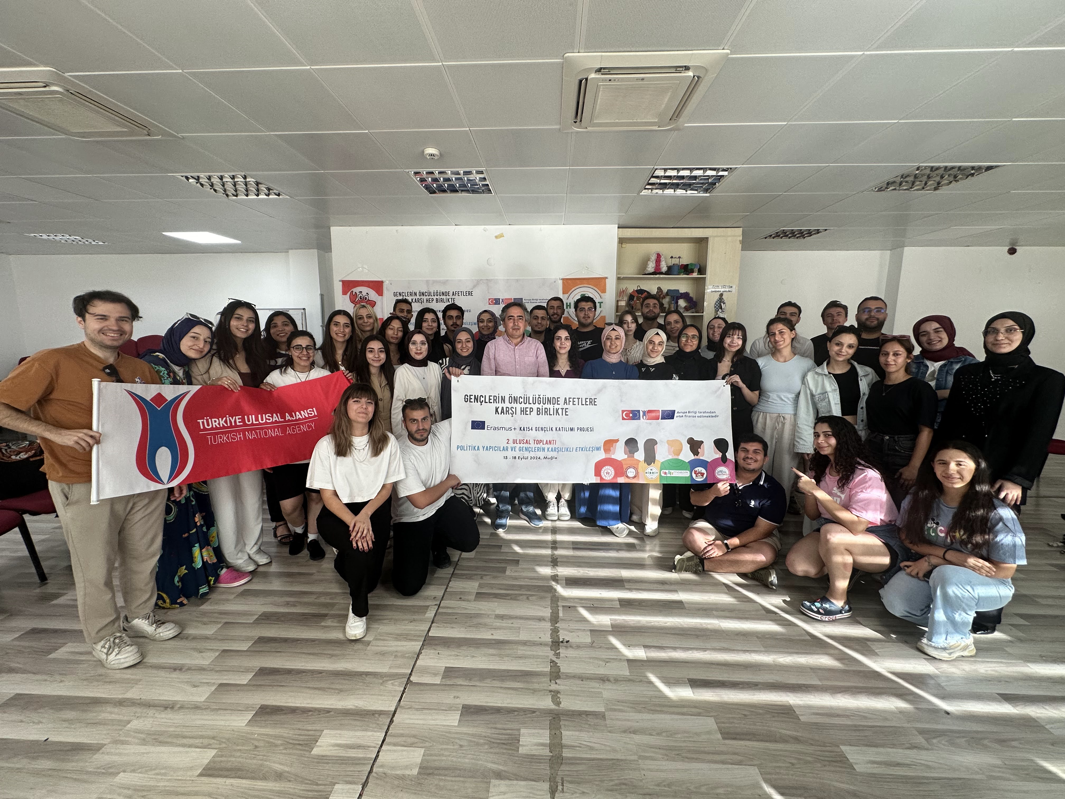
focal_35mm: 14
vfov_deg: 85.7
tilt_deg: -9.0
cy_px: 400
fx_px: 431
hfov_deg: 102.1
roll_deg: -0.6
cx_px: 532
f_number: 2.2
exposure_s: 1/100
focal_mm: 2.22
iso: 100
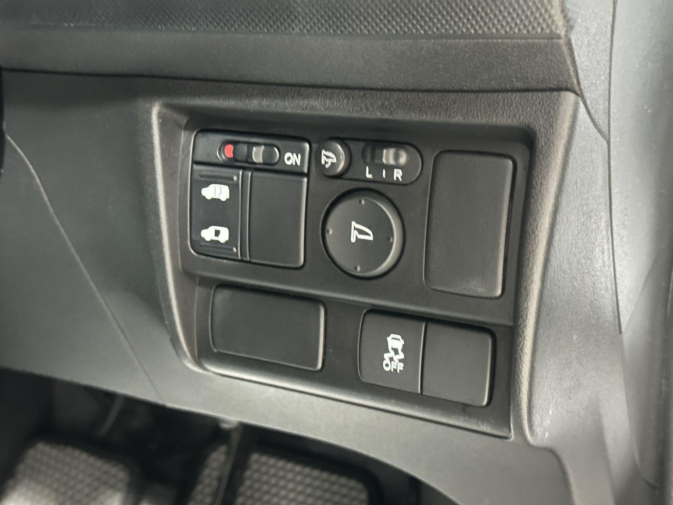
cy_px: 252
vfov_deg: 30.3
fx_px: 933
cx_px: 336
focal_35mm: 48
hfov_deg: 39.7
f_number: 1.78
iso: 1000
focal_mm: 6.86
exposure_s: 1/14
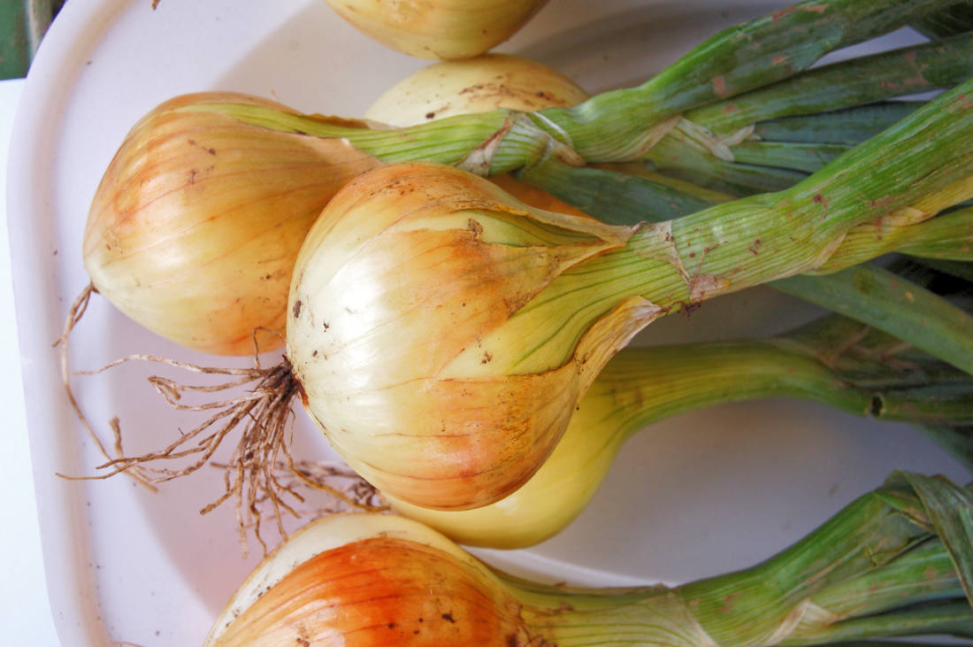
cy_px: 324
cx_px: 486
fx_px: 1539
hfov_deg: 35.1
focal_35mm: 57
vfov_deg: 23.7
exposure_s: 1/60
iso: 250
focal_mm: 38
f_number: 8
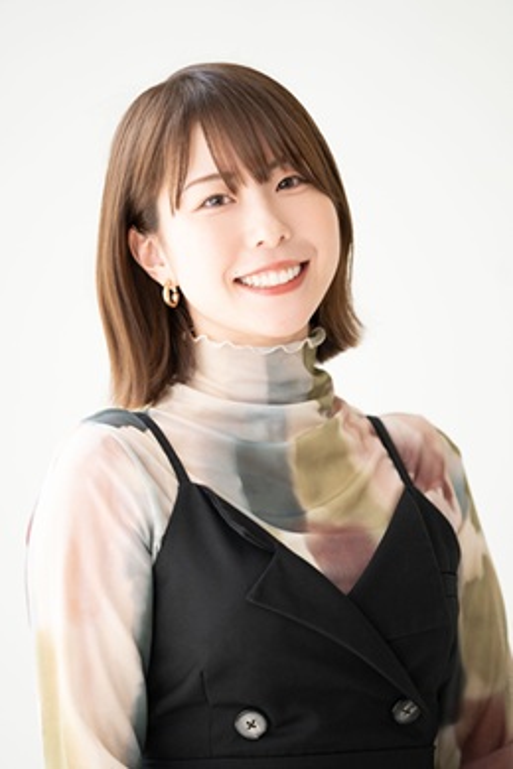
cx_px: 256
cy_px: 384
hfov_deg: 9.3
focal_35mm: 147
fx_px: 3142
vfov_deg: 14.0
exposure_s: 1/160
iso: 320
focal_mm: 147
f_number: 2.8
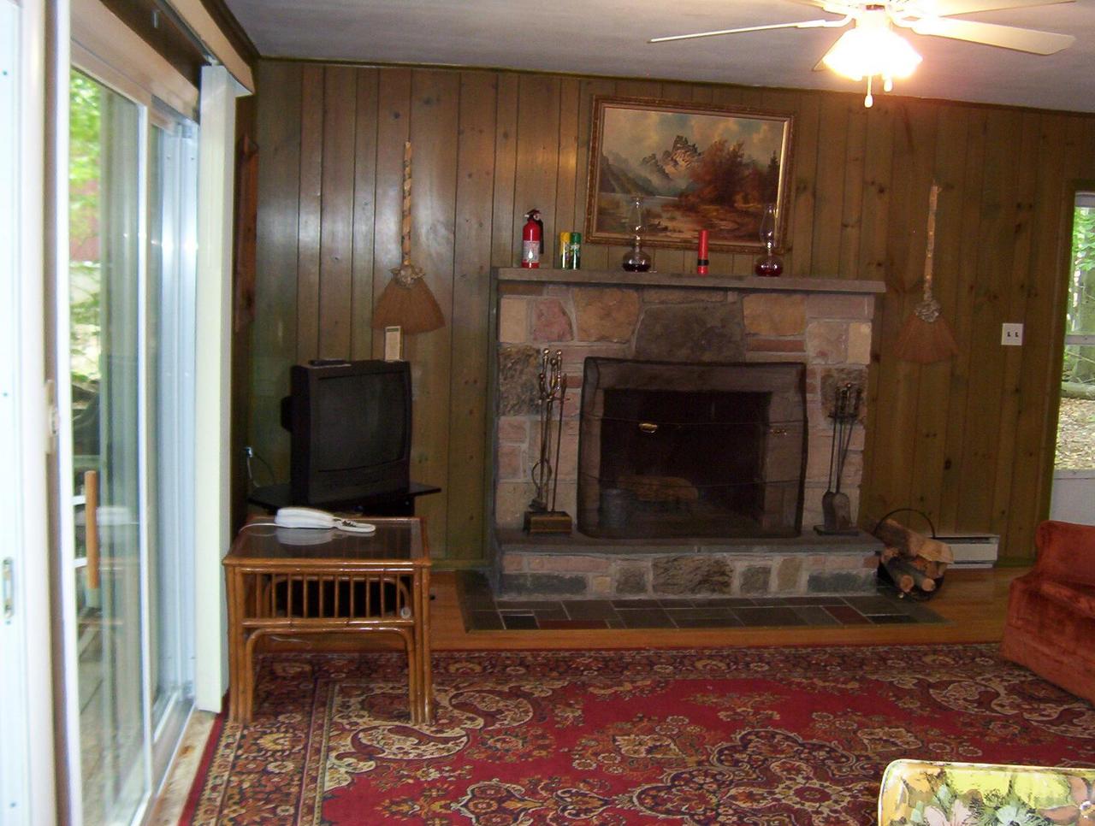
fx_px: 1141
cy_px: 413
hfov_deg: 51.3
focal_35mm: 36
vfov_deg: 39.8
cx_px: 548
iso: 140
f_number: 2.76
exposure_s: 1/30
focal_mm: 5.54
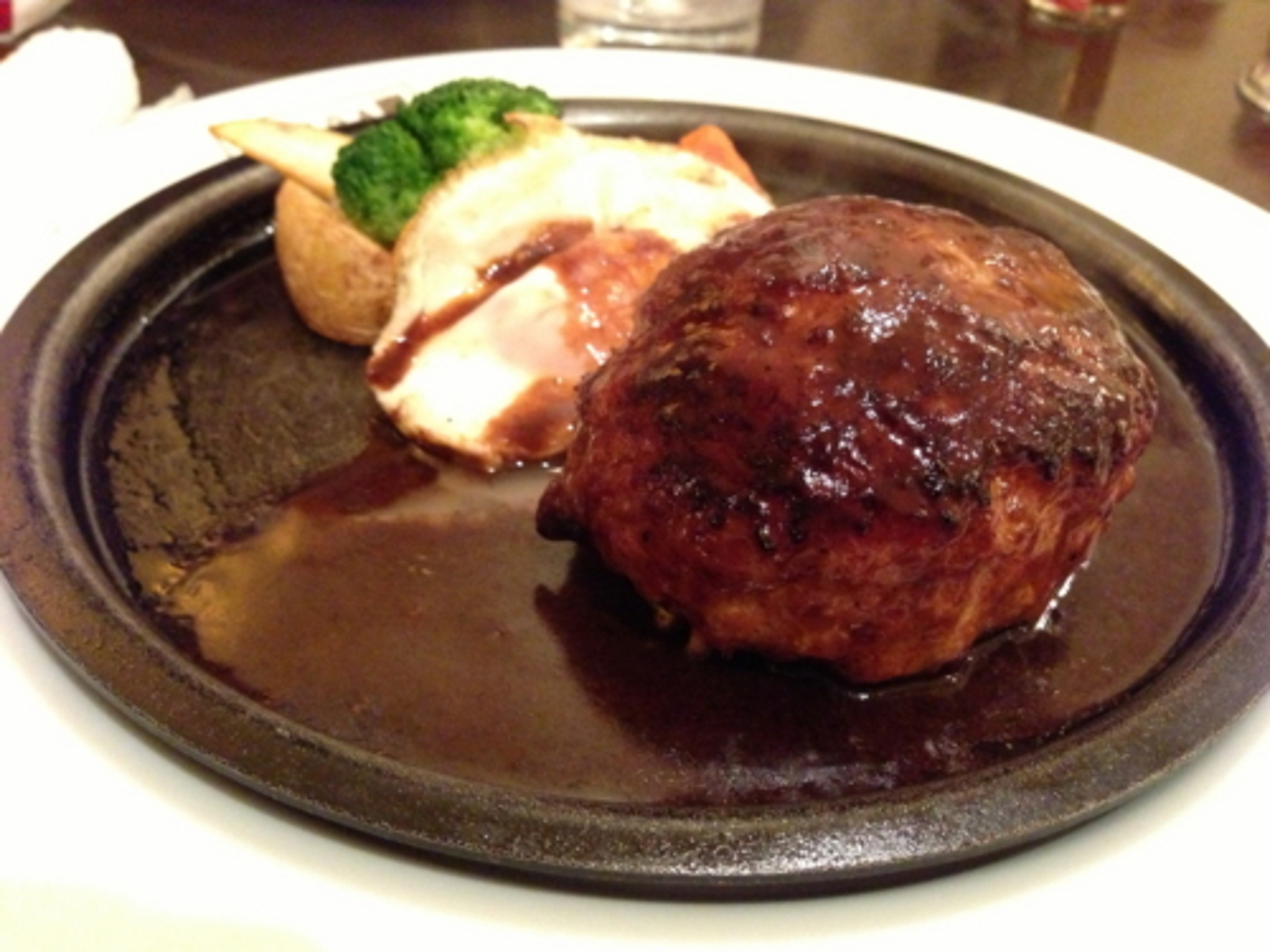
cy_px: 476
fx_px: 1211
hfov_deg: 55.4
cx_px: 635
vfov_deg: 42.9
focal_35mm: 33
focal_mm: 4.13
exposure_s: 1/15
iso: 800
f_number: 2.4
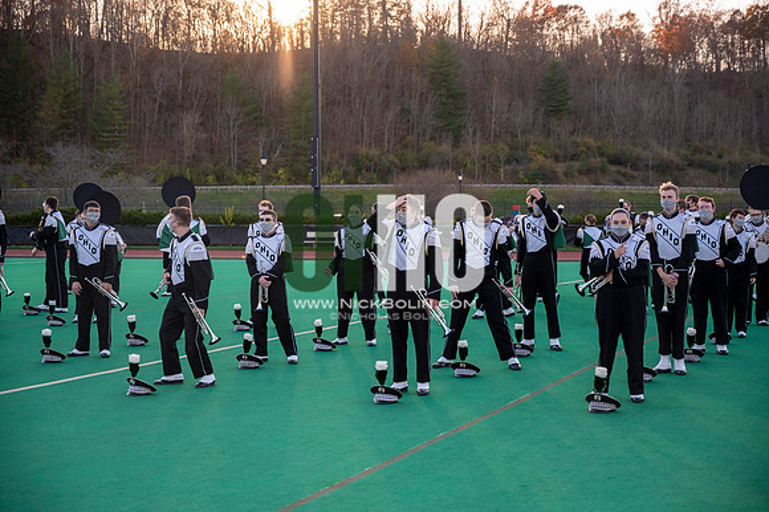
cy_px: 256
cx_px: 384
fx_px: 1494
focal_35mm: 70
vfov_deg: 19.4
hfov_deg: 28.9
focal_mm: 70
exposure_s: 1/3200
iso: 2000
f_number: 4
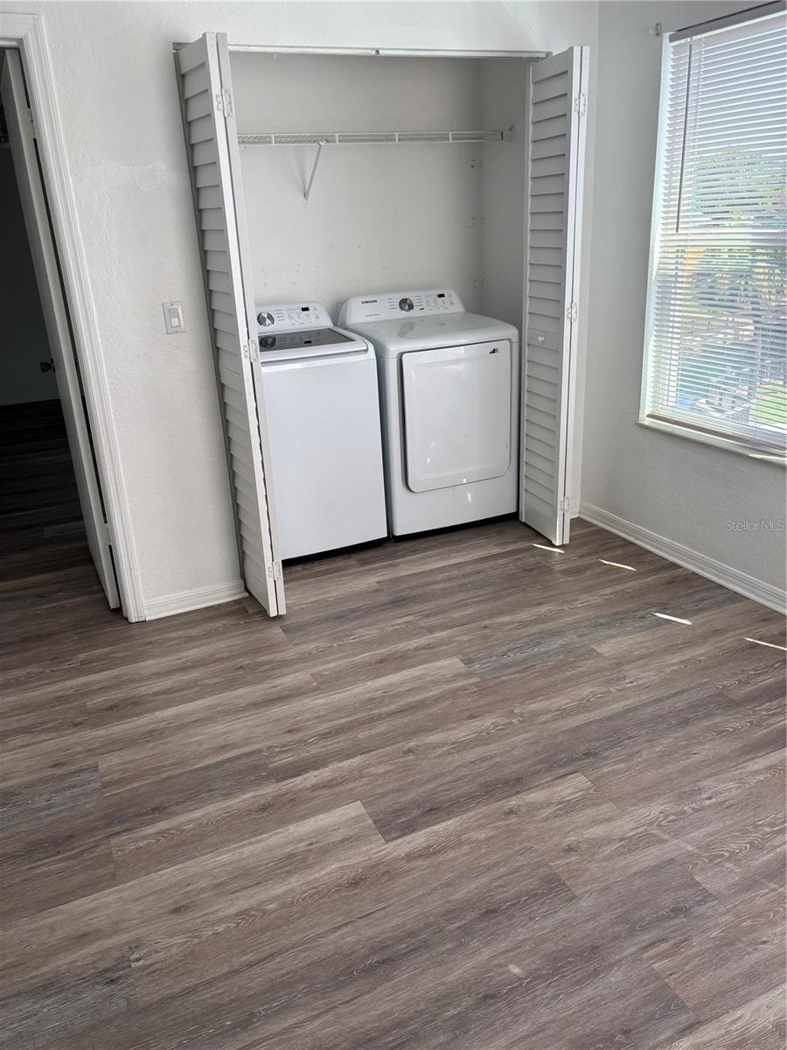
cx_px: 394
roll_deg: +2.9
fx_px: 788
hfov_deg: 53.1
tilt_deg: -18.7
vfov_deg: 67.3
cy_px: 525
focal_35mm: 26
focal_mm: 5.96
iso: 50
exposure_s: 1/136
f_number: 1.6
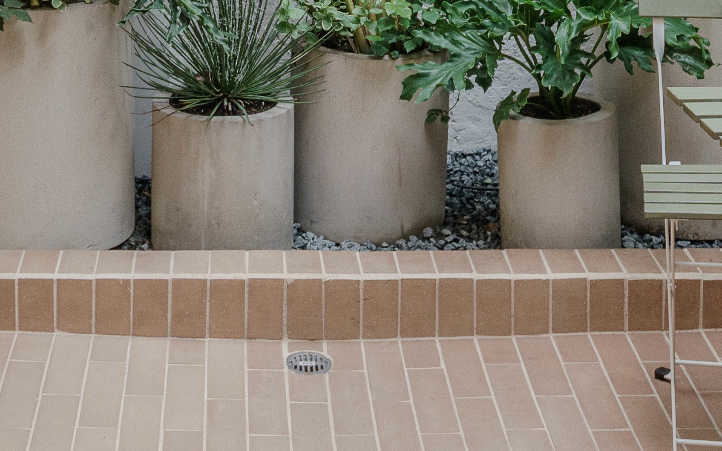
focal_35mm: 83
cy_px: -224
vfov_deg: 14.6
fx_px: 1633
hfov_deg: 24.8
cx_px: 250
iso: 800
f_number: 6.3
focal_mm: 23
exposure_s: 1/5
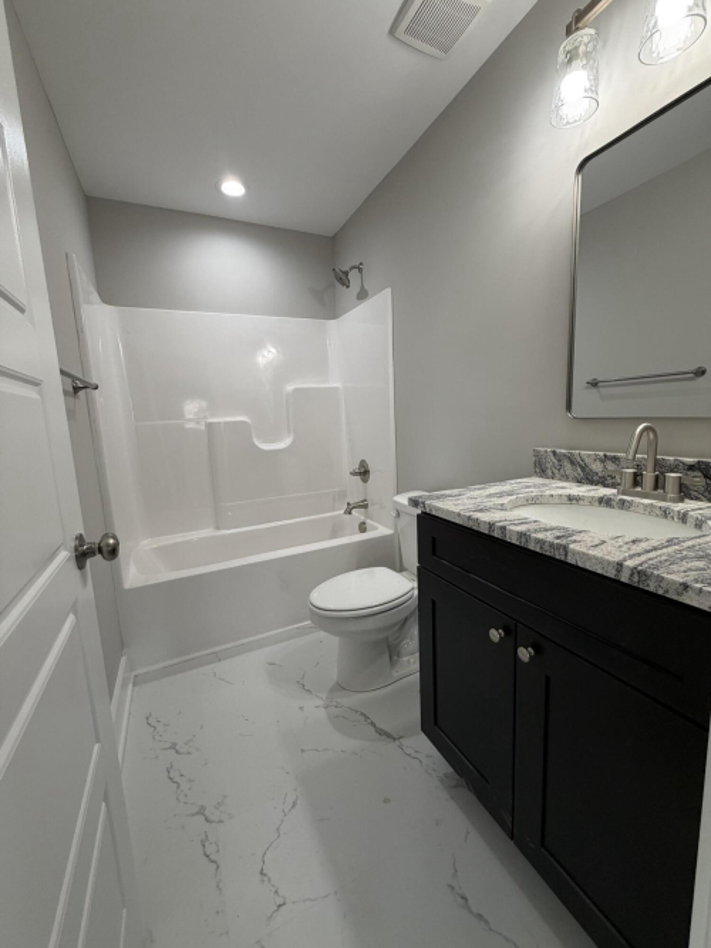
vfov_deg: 102.1
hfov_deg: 85.7
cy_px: 474
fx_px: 384
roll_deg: +3.1
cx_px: 356
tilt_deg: -7.9
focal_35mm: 14
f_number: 2.2
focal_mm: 2.22
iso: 160
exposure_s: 1/120
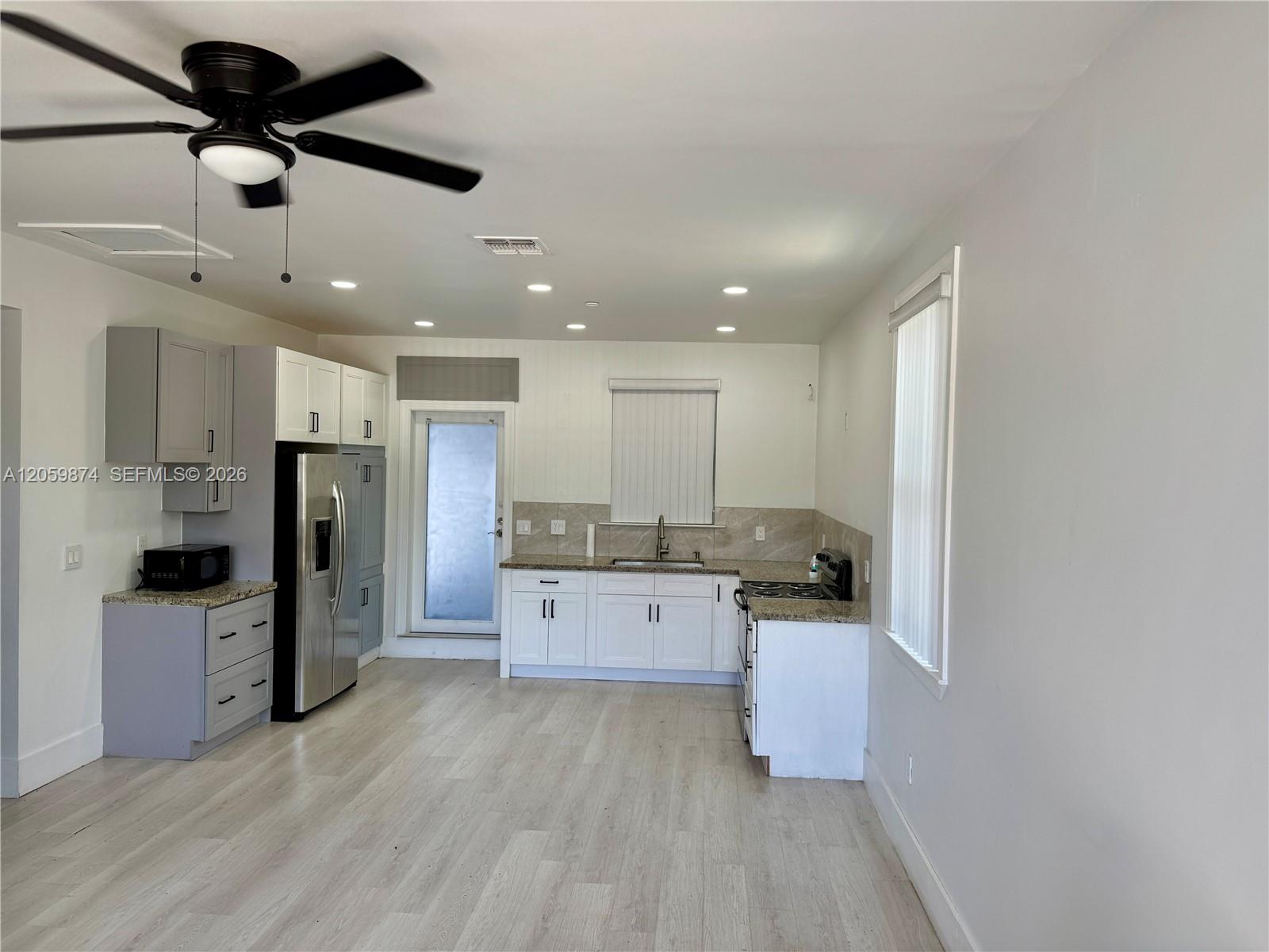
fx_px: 880
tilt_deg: -1.0
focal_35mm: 24
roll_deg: -1.3
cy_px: 476
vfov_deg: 56.8
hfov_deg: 71.6
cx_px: 634
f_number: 1.78
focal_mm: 6.76
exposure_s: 1/182
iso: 64
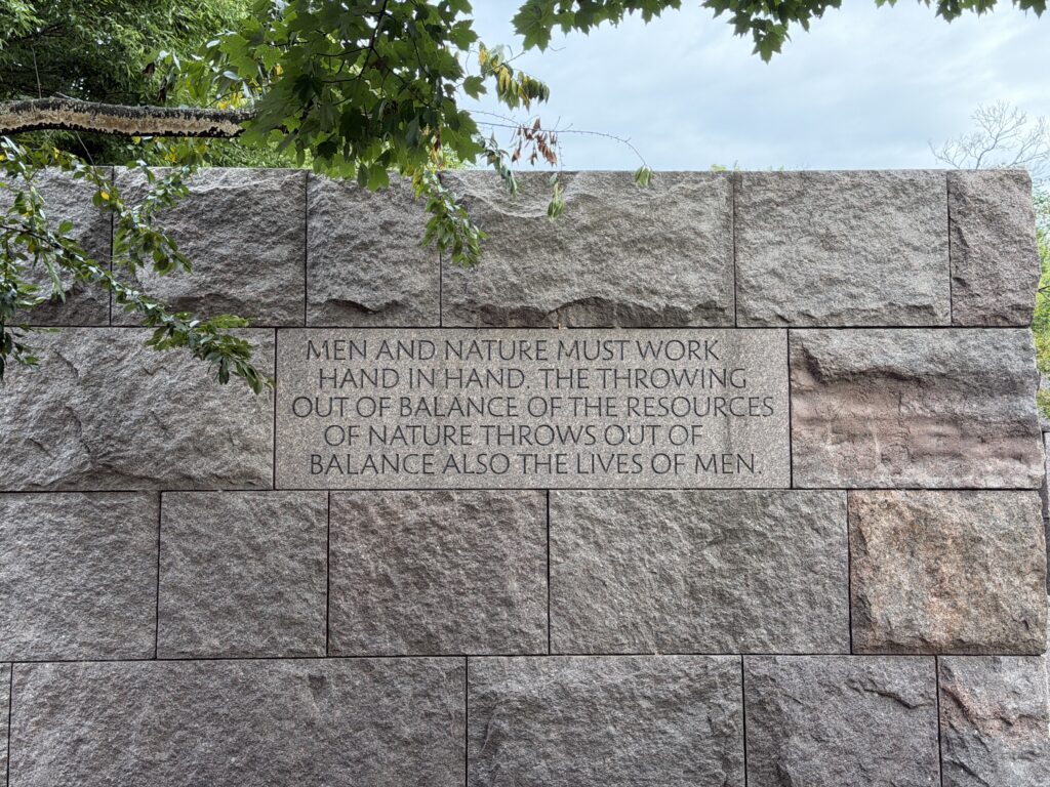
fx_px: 1456
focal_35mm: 48
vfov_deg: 30.3
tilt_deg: +6.1
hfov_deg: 39.7
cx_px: 525
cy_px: 394
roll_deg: +0.0
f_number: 1.78
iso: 100
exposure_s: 1/192
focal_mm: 6.76
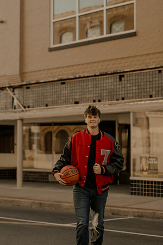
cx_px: 82
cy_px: 122
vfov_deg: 27.0
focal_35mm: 75
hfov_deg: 18.2
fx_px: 509
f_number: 1.8
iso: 800
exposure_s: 1/6400
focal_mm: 50
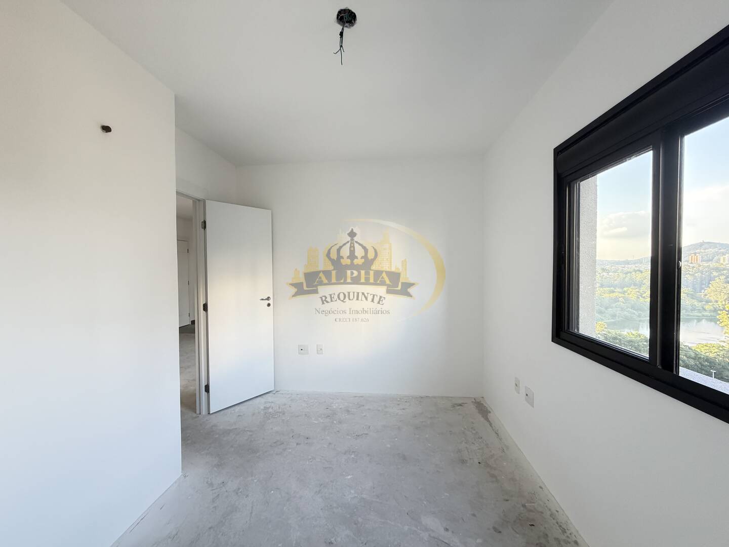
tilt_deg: -1.3
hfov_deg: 102.1
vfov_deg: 85.7
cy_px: 274
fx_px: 295
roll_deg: +0.1
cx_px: 364
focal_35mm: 14
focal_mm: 2.22
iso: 320
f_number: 2.2
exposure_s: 1/93
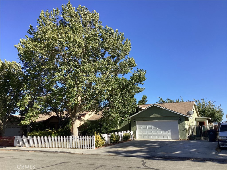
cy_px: 85
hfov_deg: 58.4
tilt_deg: +10.7
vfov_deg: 45.4
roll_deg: +0.1
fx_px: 203
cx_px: 114
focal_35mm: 31
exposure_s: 1/1006
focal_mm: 3.3
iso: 25
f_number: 2.4
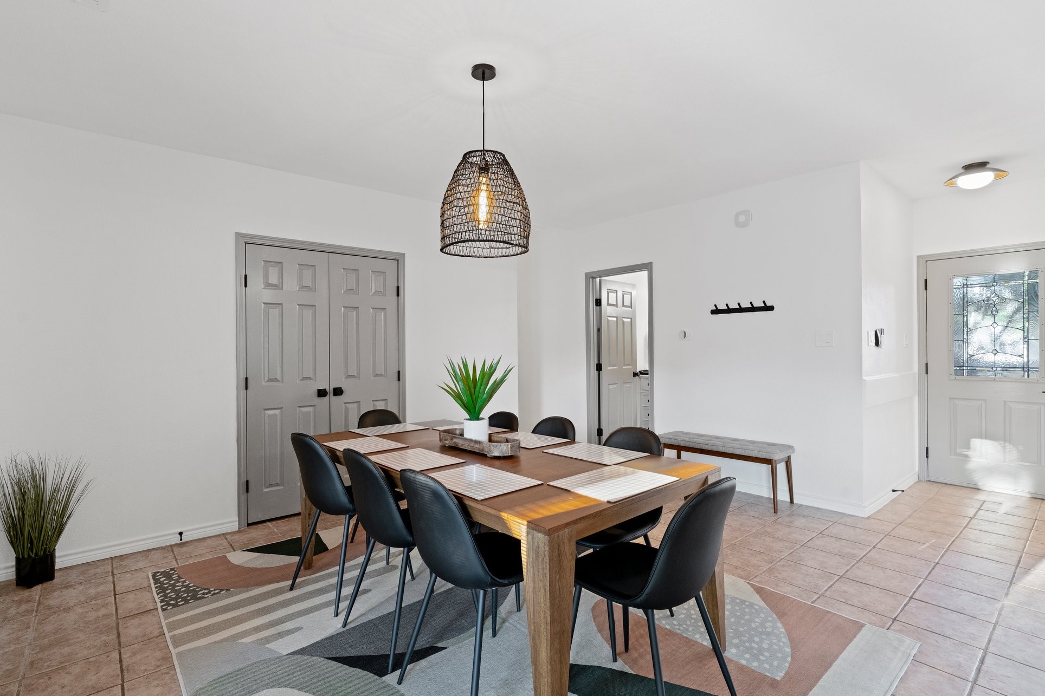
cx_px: 512
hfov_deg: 93.3
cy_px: 348
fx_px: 493
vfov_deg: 70.4
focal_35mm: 17
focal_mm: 16
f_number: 8
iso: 2000
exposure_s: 1/6
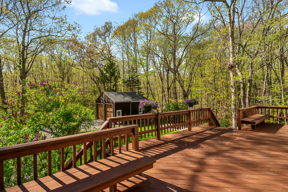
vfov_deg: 67.4
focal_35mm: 18
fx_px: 144
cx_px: 135
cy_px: 99
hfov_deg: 89.9
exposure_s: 1/1000
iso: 1600
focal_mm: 16
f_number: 7.1
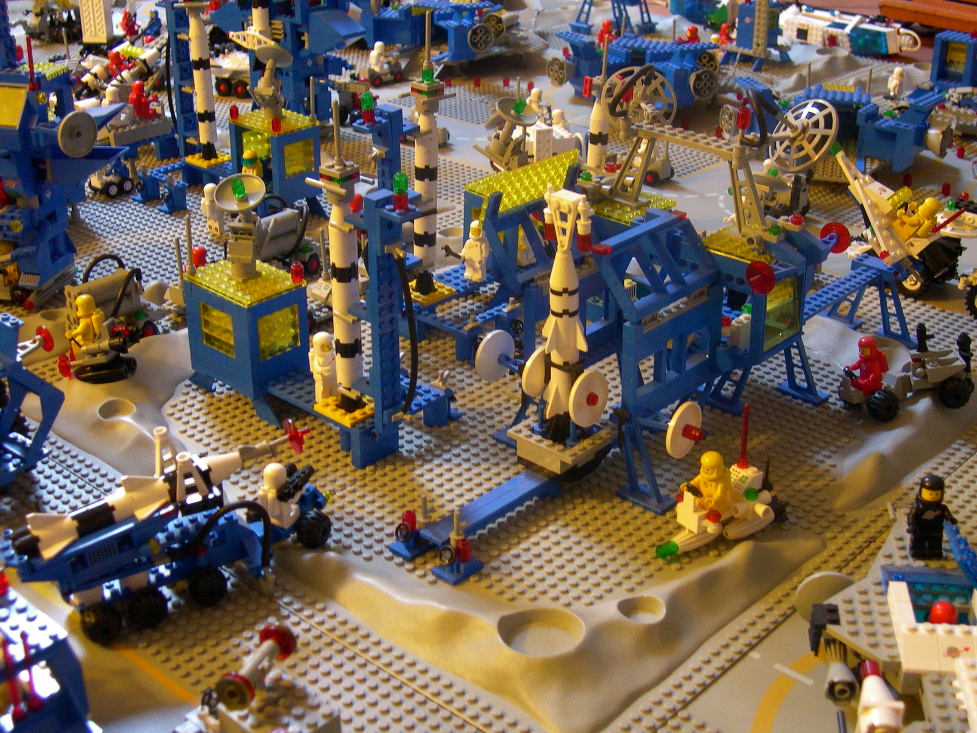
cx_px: 488
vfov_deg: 30.9
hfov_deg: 40.4
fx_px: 1327
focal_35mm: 47
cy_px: 366
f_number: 3.1
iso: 400
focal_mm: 10.1
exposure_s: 1/3
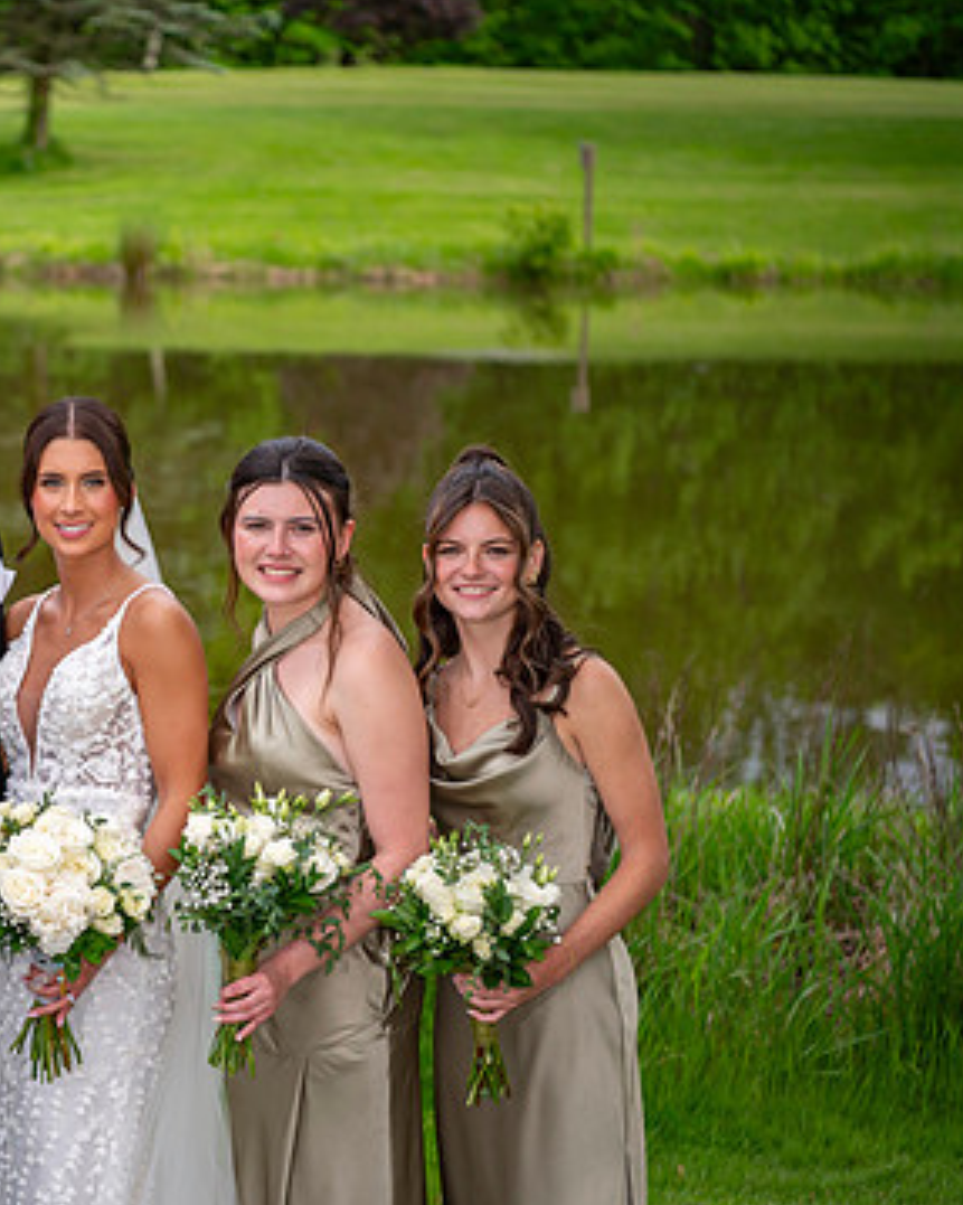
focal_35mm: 91
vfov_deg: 21.0
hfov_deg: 16.5
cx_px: 0
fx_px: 3243
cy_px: 604
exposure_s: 1/3200
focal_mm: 60
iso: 400
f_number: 3.2
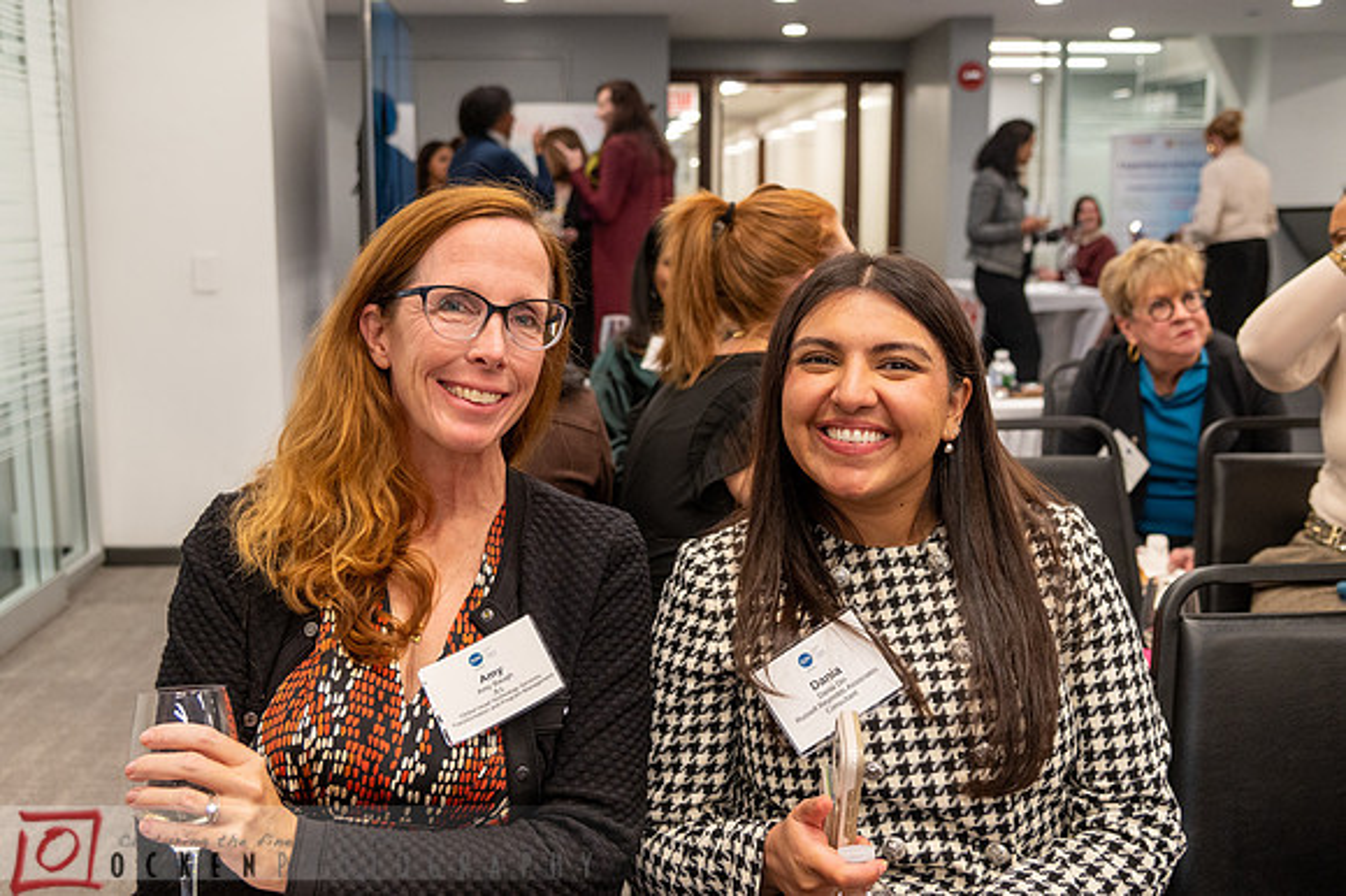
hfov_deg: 50.1
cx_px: 664
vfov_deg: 34.6
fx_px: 1439
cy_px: 422
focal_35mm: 39
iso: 1600
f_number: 4
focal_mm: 34
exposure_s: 1/125
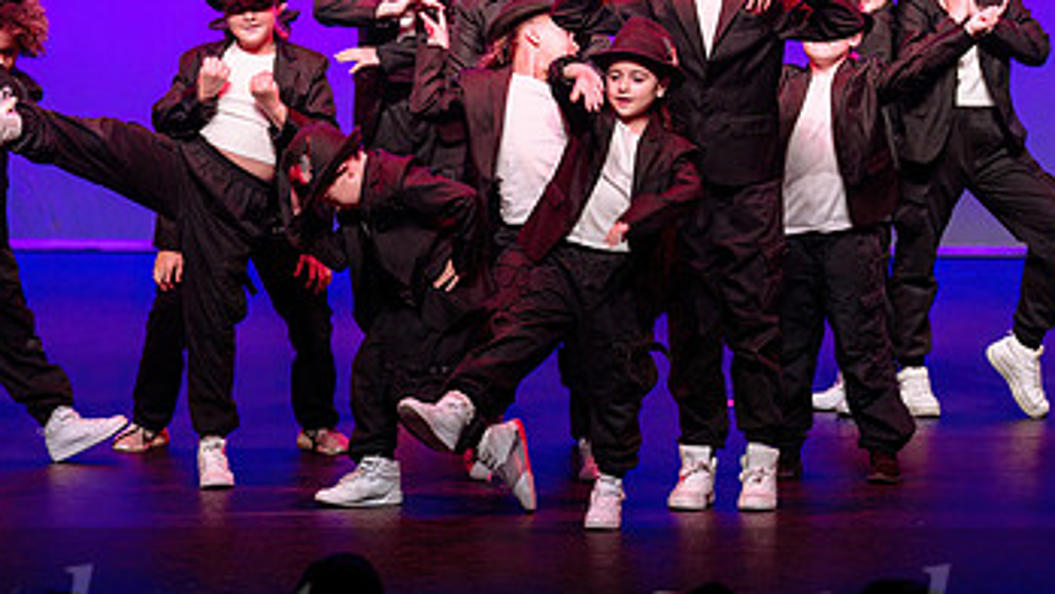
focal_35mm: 212
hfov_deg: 10.2
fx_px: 5932
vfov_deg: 5.7
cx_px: 473
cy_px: 164
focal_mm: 112
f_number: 2.8
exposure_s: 1/320
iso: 1250
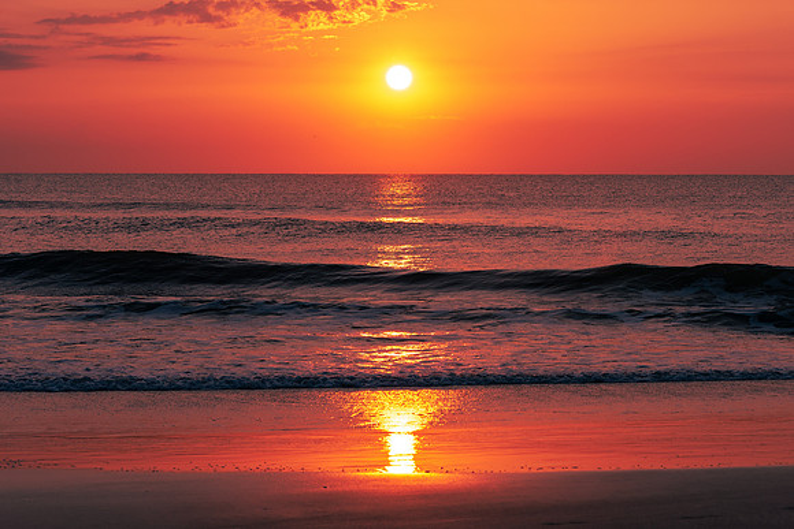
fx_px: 2517
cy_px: 178
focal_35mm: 114
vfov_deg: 12.0
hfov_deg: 17.9
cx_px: 528
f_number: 8
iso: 100
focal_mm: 85
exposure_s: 1/320
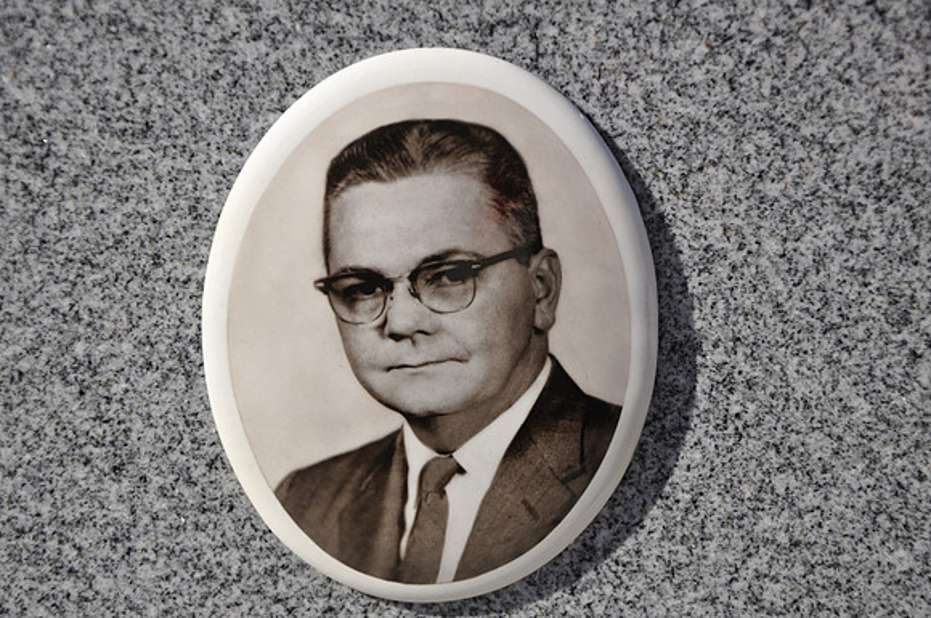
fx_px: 3099
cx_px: 466
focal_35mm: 120
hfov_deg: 17.1
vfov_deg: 11.4
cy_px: 309
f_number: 8
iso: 200
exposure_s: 1/250
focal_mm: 80
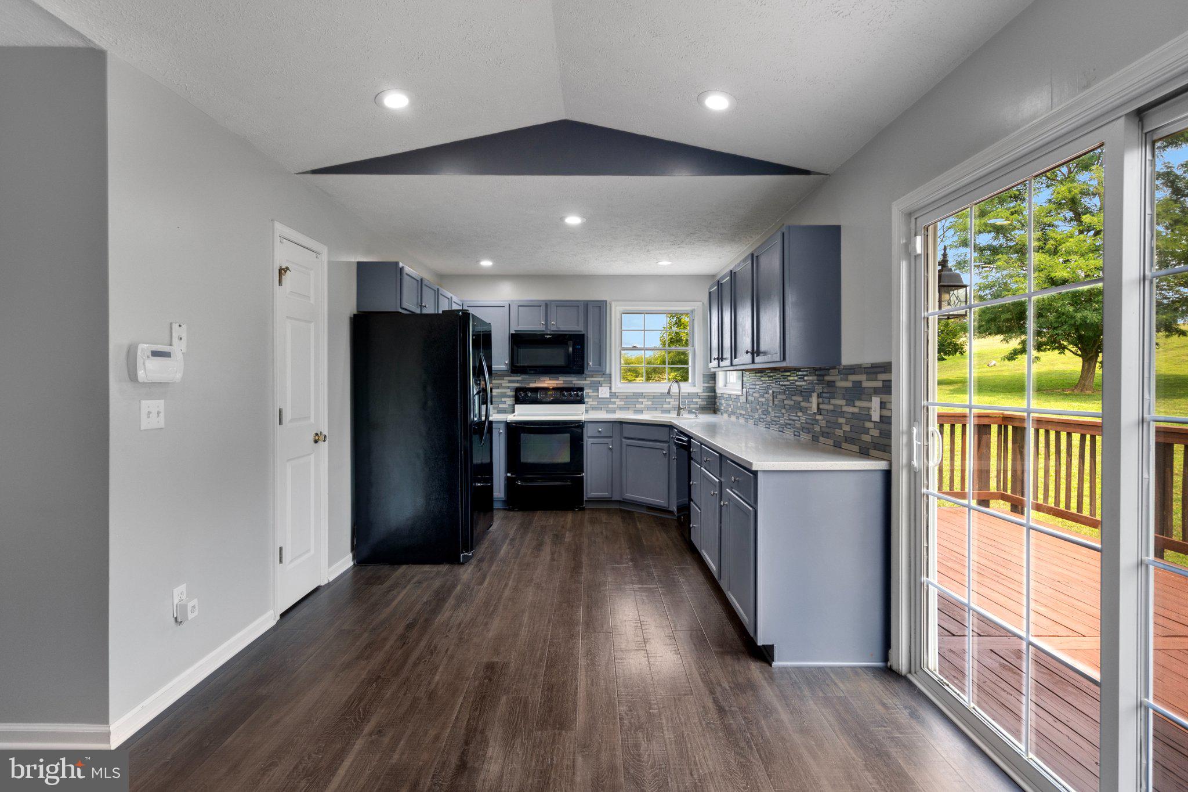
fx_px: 528
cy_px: 396
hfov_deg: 96.7
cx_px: 594
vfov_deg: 73.7
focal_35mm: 16
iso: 640
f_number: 8
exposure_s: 1/4
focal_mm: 16
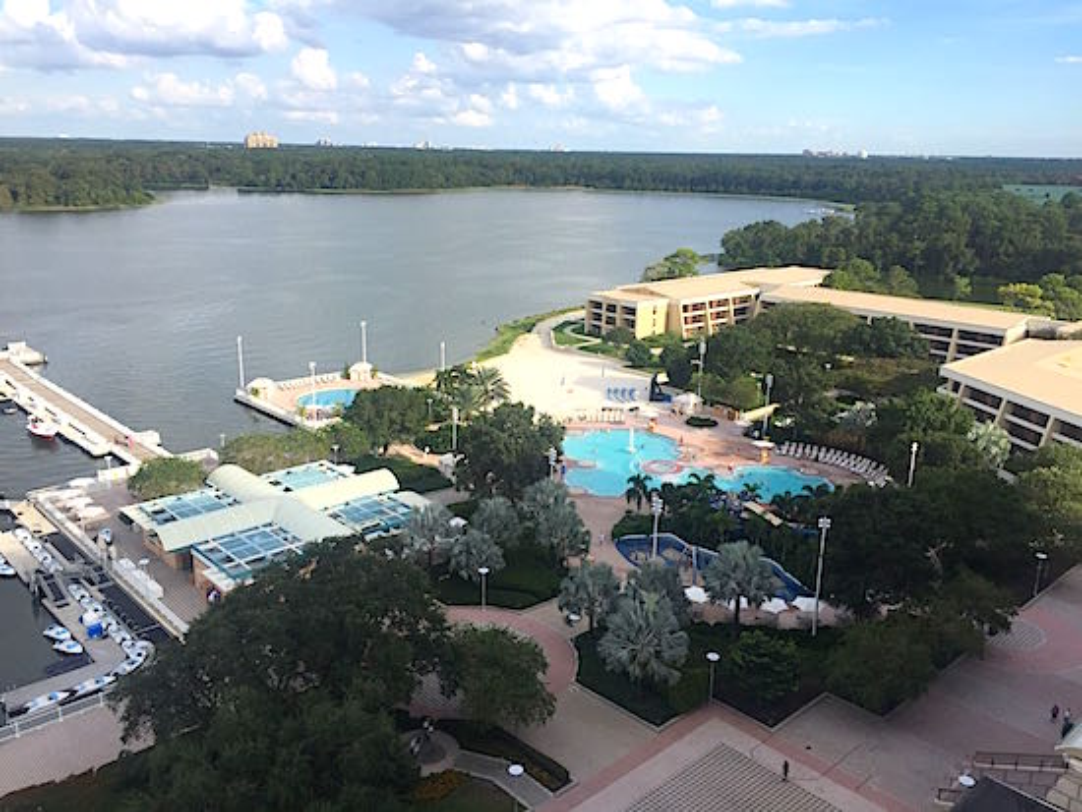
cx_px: 541
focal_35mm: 29
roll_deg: -1.8
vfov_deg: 48.3
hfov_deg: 61.6
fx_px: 907
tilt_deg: -15.4
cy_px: 406
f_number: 2.2
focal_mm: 4.15
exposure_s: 1/1276
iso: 32
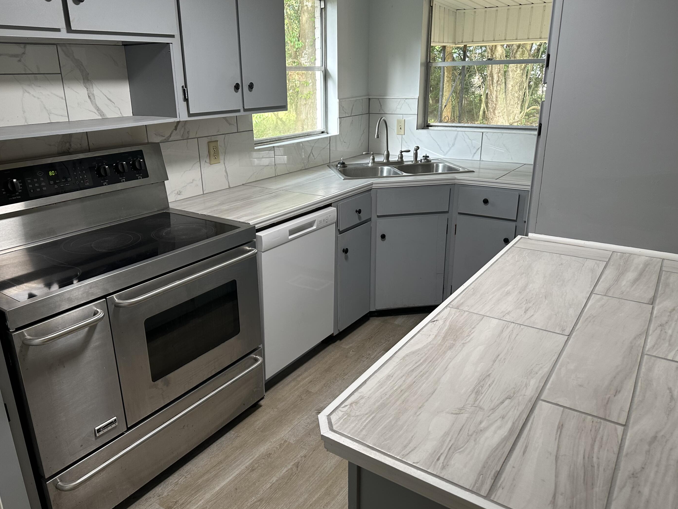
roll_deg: +1.7
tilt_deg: -19.0
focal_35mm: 26
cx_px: 315
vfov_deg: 53.1
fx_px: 509
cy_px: 250
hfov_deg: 67.2
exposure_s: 1/60
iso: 125
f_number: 1.78
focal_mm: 6.86
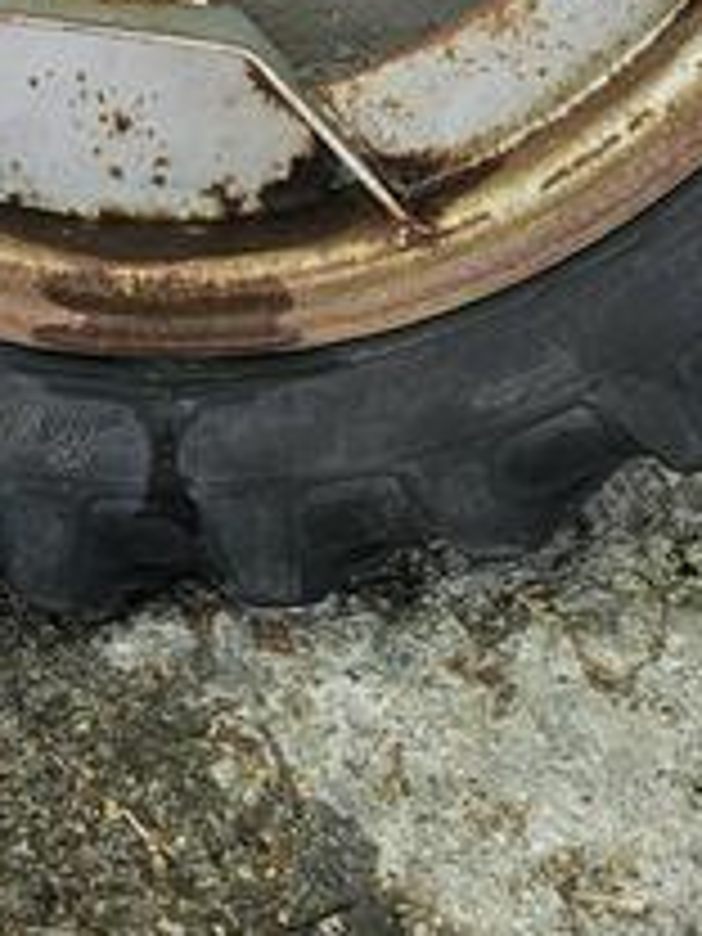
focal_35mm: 85
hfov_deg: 17.3
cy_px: -279
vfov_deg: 20.9
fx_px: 2298
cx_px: 171
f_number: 1.8
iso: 100
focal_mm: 5.4
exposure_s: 1/180
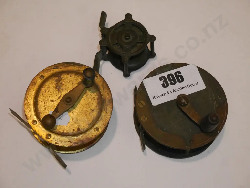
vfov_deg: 22.9
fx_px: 462
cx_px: 125
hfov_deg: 30.3
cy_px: 94
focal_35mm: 64
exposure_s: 1/200
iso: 3200
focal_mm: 32
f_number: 5.6
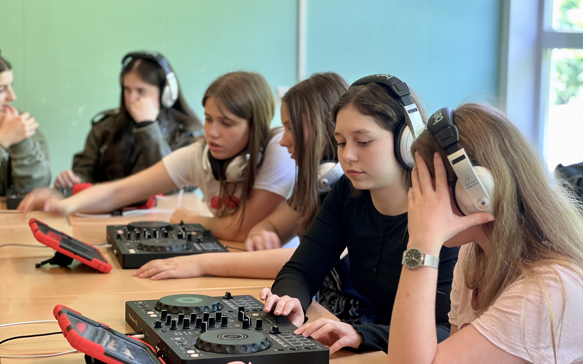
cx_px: 291
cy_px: 212
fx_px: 1303
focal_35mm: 82
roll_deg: -1.7
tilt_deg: -8.5
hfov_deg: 25.2
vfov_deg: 15.9
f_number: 2.8
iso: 125
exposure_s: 1/33
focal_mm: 9
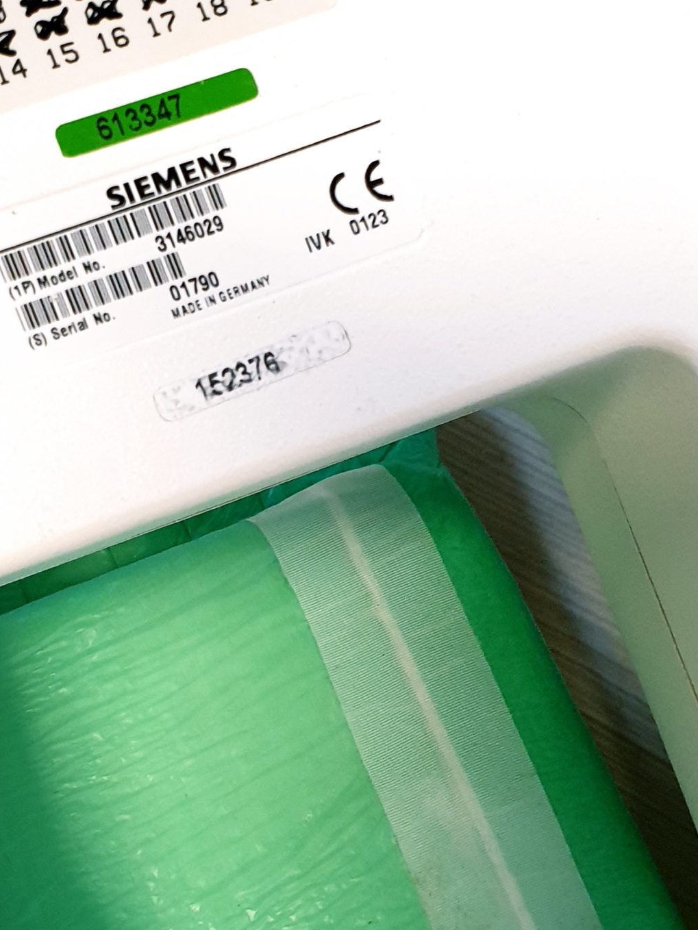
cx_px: 226
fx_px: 1317
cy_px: 492
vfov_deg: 38.9
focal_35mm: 49
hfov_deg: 29.5
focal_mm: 4.3
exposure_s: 1/50
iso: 250
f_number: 2.4
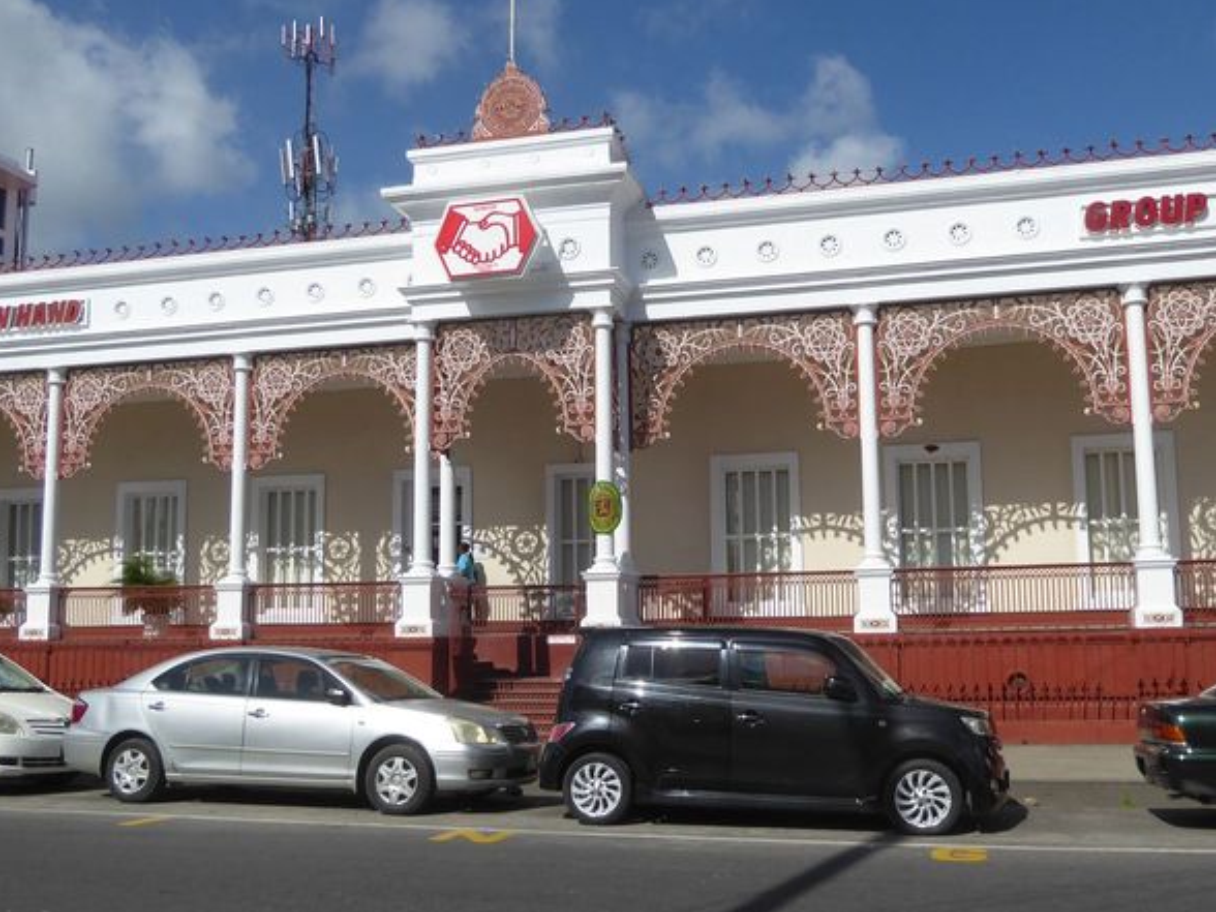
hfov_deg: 53.9
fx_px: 1194
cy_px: 505
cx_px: 639
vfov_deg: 41.7
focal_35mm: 34
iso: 80
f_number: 3.3
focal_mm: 4.3
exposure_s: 1/1600
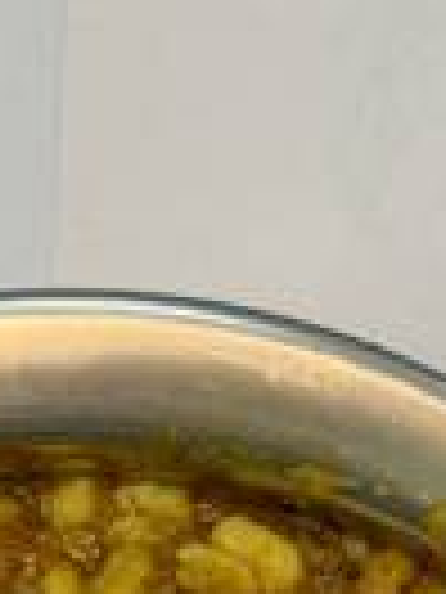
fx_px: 4570
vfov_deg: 7.1
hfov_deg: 5.6
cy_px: 1285
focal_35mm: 266
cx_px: 117
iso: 80
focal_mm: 6.76
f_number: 1.78
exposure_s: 1/120
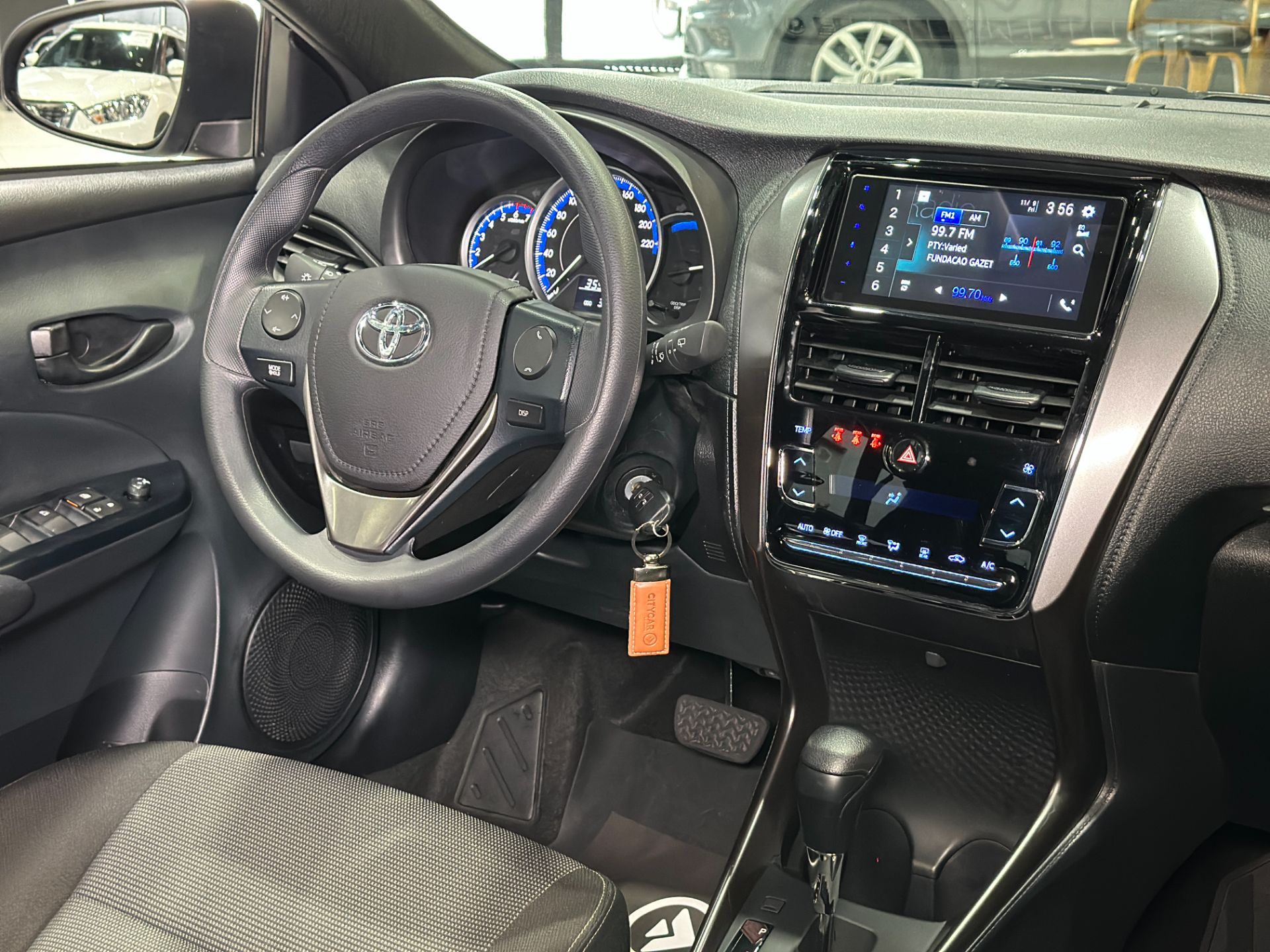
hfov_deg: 39.7
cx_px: 635
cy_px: 476
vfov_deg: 30.3
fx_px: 1761
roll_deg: -0.3
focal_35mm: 48
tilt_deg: -19.4
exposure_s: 1/40
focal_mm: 6.86
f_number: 1.78
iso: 800
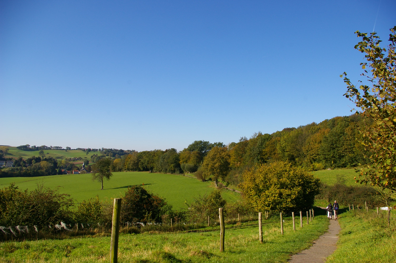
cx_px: 198
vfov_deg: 43.5
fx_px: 330
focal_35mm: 30
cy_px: 132
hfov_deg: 62.0
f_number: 11
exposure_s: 1/250
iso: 200
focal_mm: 20
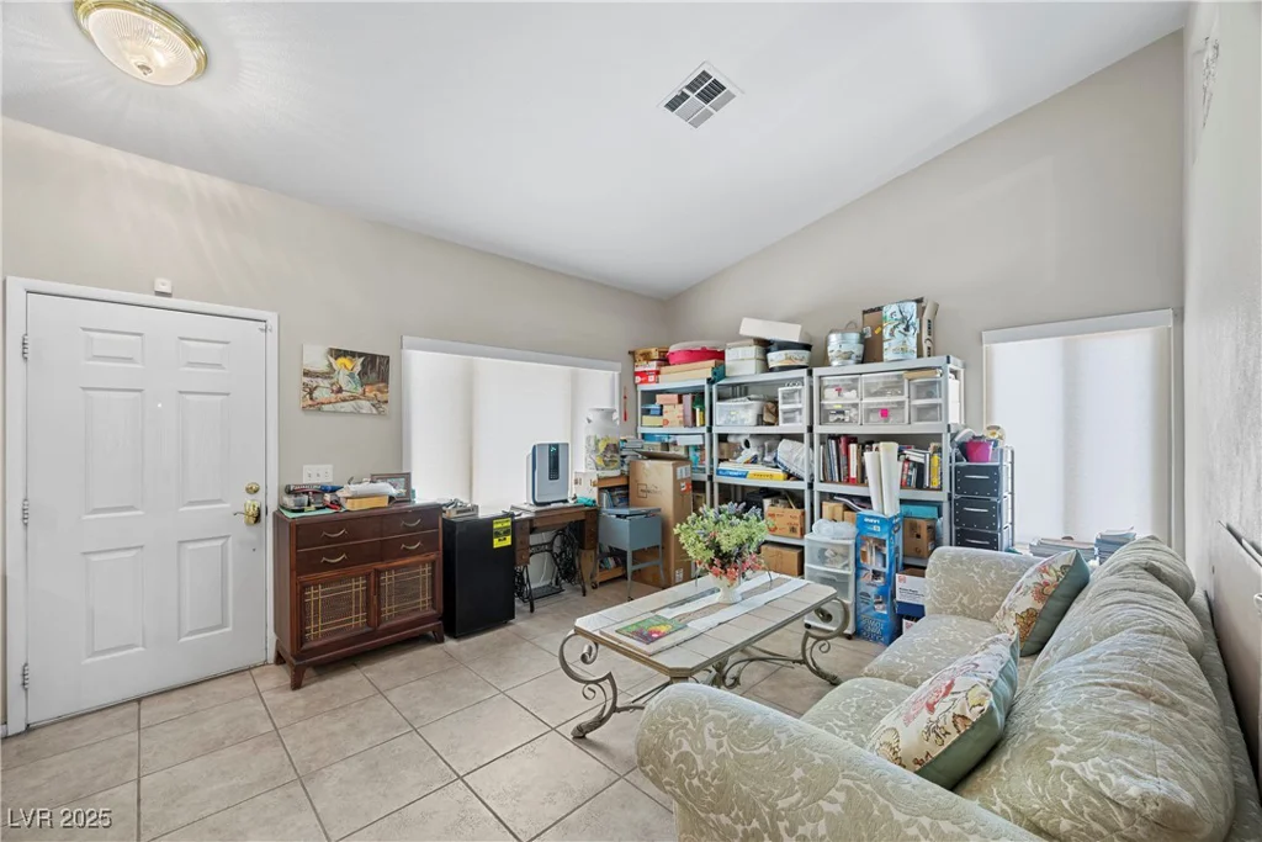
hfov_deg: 104.2
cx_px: 631
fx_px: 491
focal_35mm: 14
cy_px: 421
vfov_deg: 81.2
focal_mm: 14
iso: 500
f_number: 8
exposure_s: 1.6
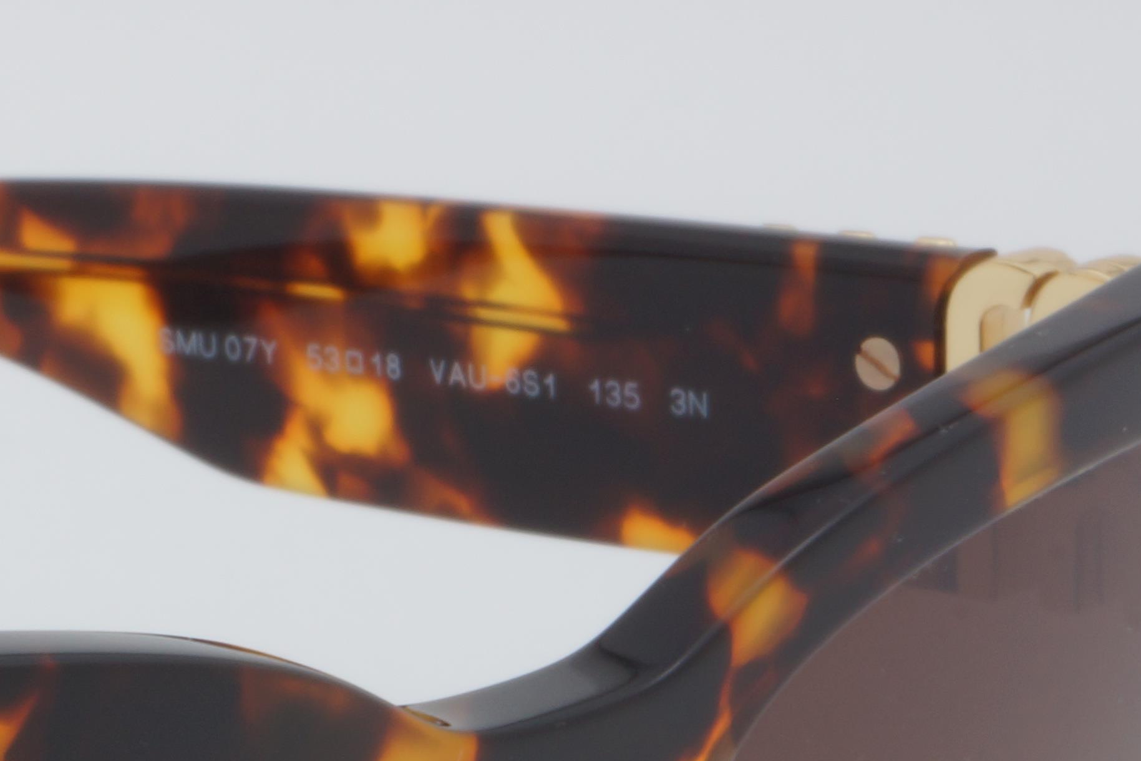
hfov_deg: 8.2
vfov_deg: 5.6
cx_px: -424
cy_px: 973
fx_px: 7798
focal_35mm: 246
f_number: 32
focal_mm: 50
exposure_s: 1/3
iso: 100
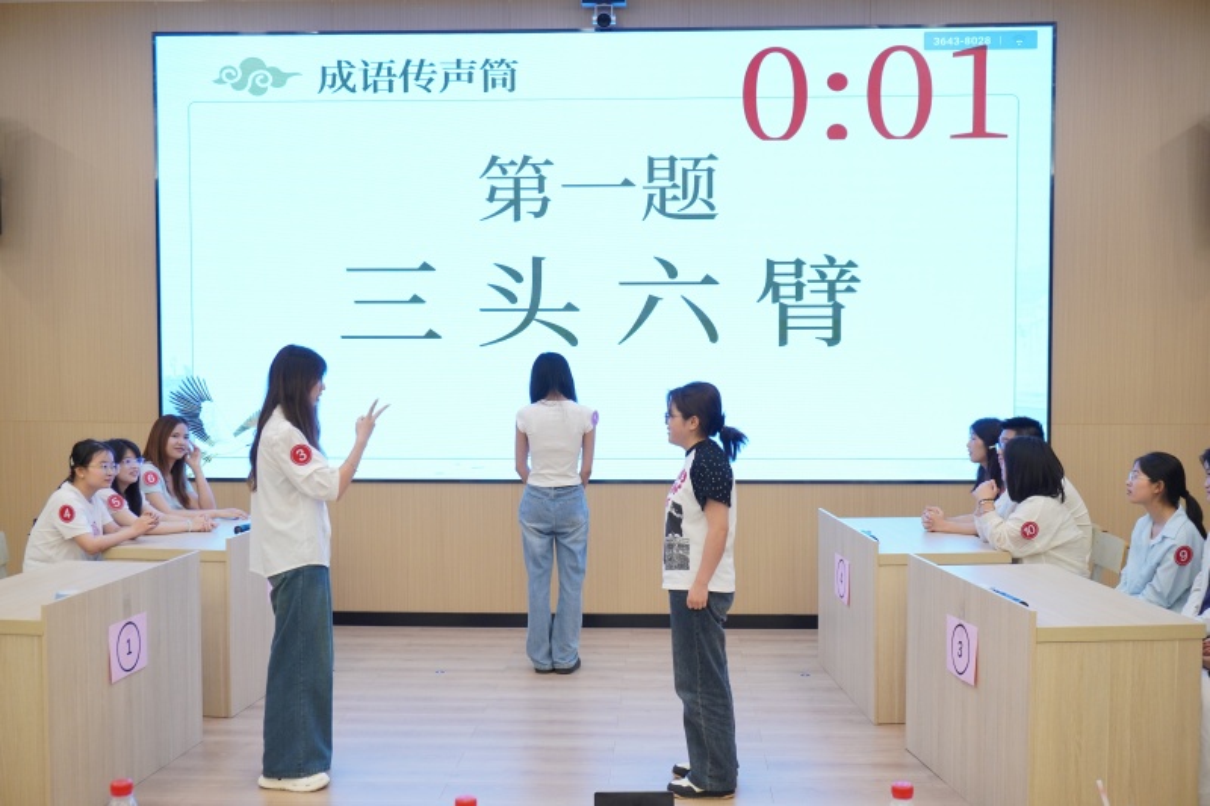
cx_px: 605
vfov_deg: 31.9
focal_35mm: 42
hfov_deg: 46.4
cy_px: 403
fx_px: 1411
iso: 640
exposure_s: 1/60
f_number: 5.6
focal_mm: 28
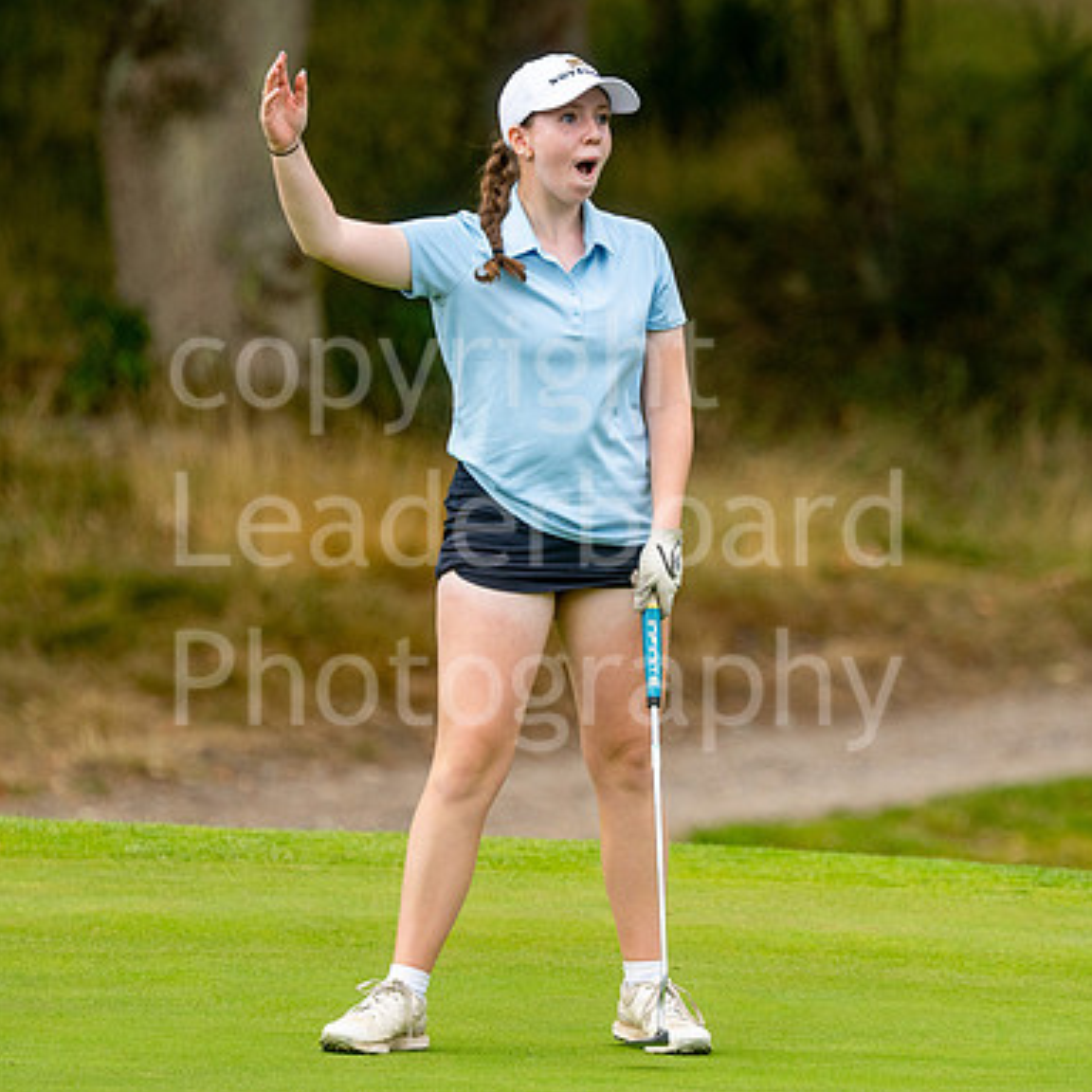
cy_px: 546
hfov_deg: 3.0
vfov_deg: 3.0
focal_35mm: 578
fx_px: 20629
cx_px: 543
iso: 320
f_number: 4
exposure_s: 1/2000
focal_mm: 300
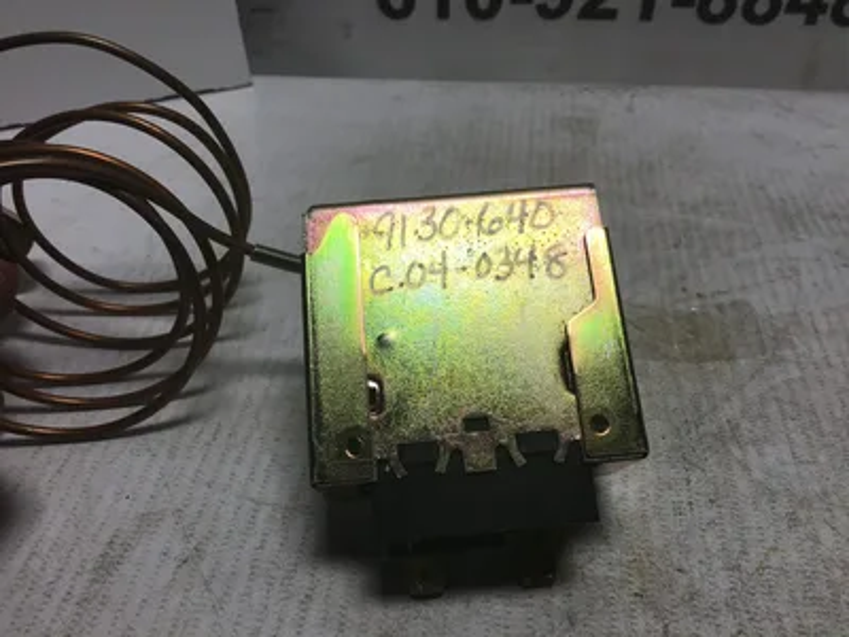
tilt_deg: -40.5
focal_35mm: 31
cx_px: 424
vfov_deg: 45.4
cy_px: 318
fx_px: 760
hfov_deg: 58.4
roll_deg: -0.7
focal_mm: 3.3
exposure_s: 1/627
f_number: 2.4
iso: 25
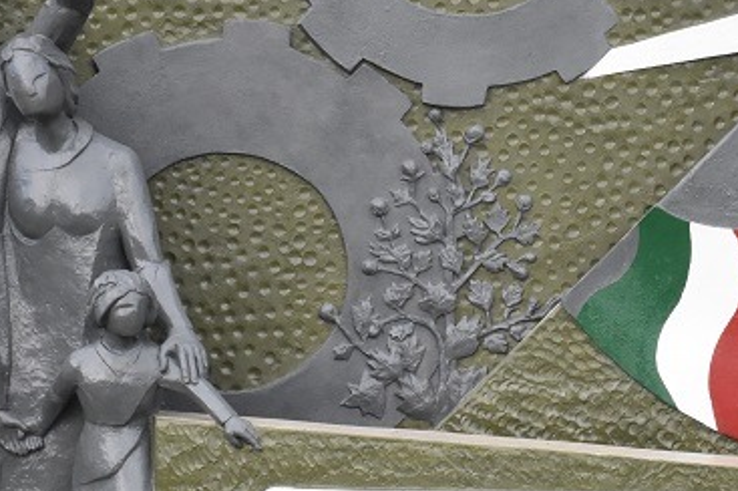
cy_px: 304
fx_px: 4690
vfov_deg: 6.0
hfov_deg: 9.0
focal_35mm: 229
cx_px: 662
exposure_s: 1/800
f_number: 14
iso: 2000
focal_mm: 56
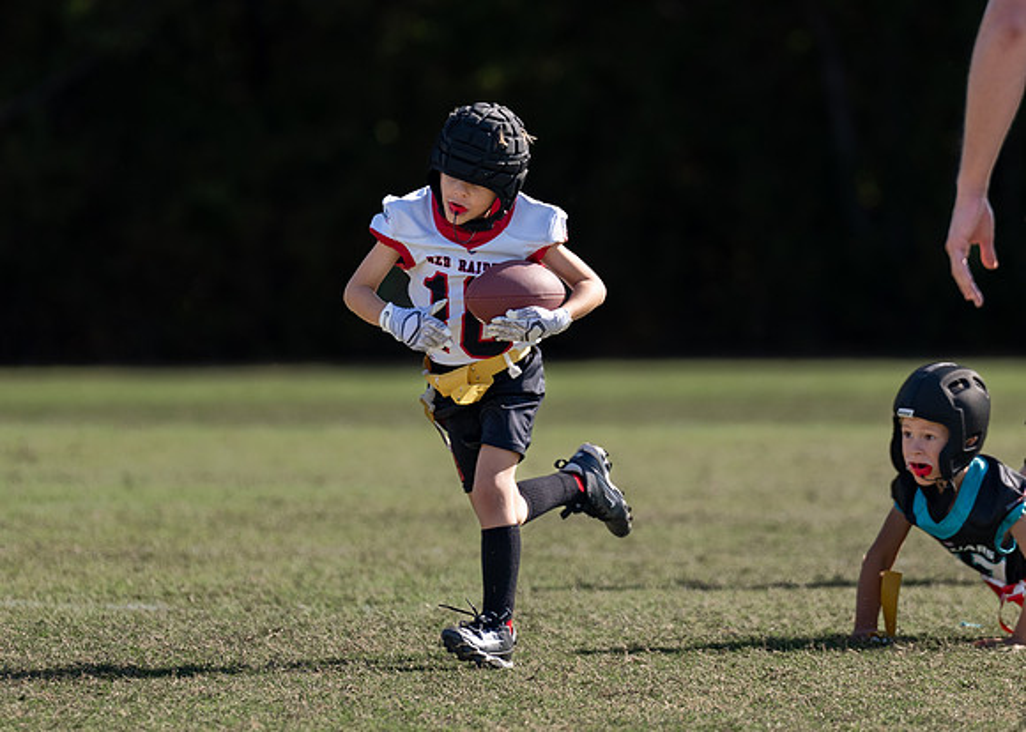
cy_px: 276
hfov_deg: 4.5
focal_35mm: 448
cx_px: 625
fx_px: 13055
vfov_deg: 3.2
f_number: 2.8
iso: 100
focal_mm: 200
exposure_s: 1/1600
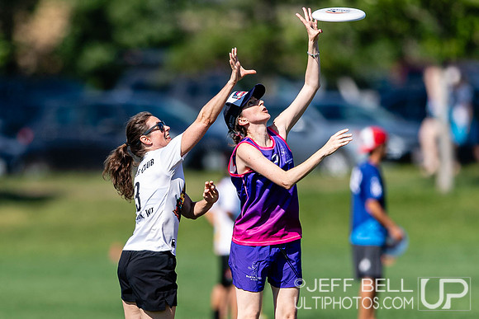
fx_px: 14617
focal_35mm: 1098
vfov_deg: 1.3
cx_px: 144
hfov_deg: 1.9
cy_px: 243
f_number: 2.8
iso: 100
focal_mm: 400
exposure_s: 1/2000
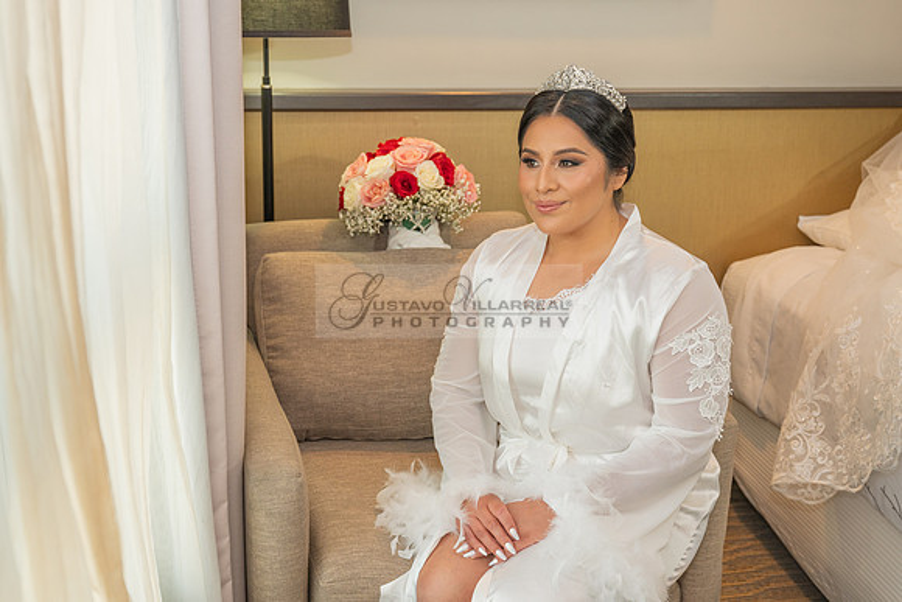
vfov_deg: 32.1
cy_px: 301
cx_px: 451
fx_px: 1048
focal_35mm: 42
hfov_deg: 46.6
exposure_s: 1/100
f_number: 4.5
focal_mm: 41
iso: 500
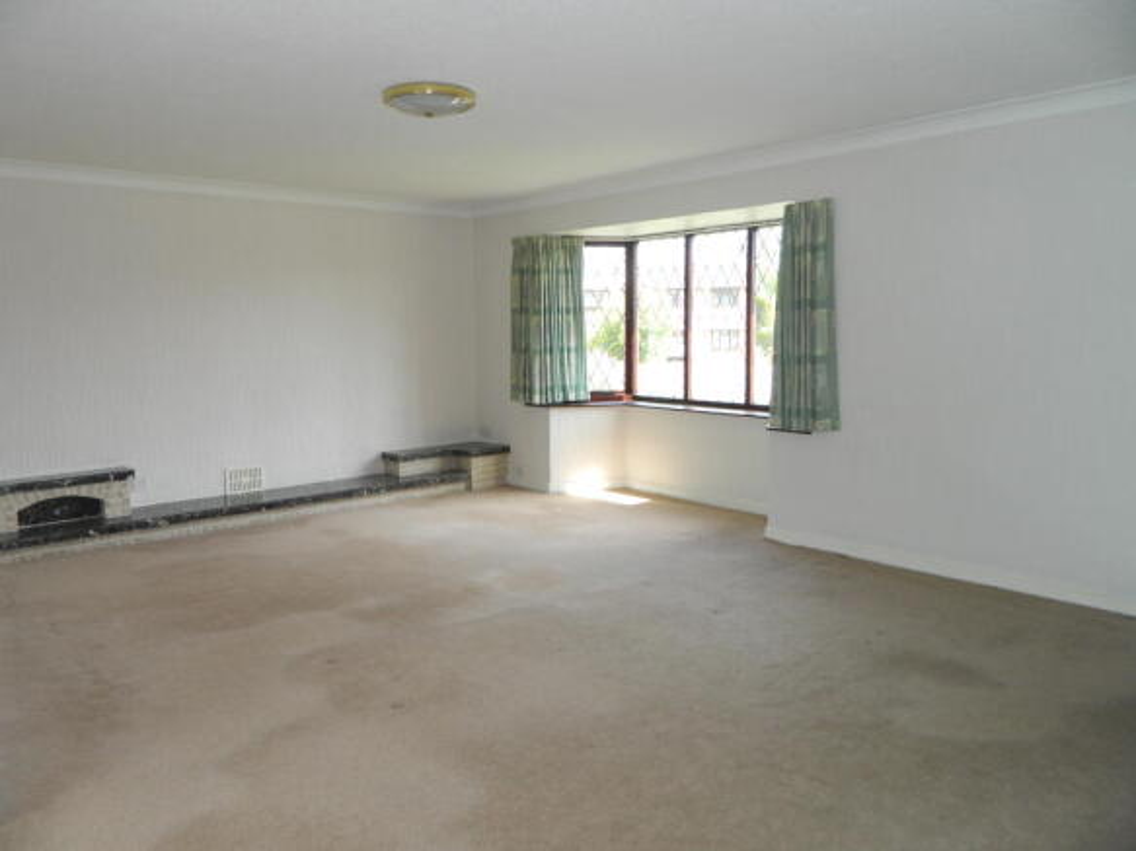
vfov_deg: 54.9
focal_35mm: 25
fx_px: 820
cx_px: 568
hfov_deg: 69.4
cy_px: 426
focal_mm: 4.5
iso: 110
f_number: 3.1
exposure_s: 1/80
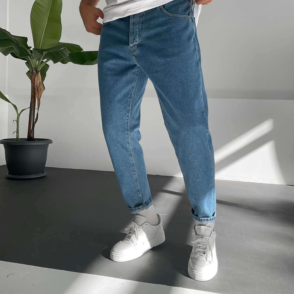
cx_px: 147
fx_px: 336
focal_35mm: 35
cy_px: 137
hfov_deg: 47.2
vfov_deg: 47.2
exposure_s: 1/300
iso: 16
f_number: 1.8
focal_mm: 3
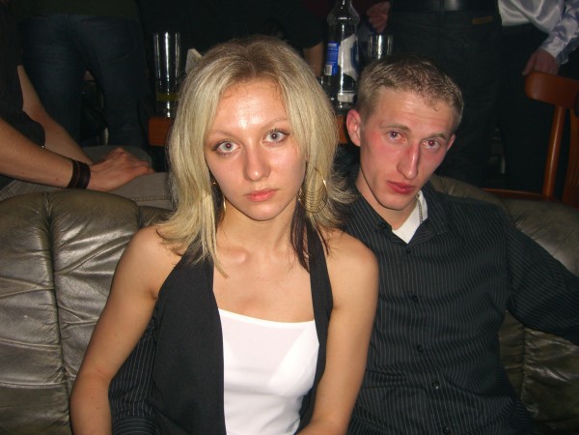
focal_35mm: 38
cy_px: 218
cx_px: 290
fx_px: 636
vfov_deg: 37.7
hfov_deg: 49.0
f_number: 2.8
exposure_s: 1/60
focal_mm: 7.9
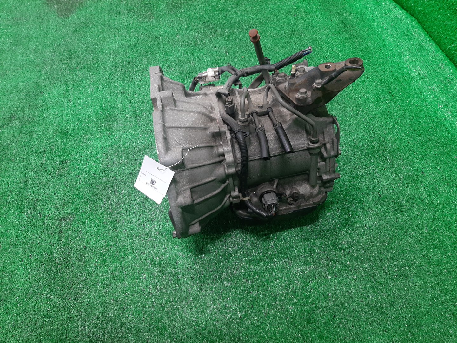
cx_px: 228
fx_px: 343
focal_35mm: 26
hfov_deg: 67.3
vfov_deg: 53.1
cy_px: 172
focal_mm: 3.93
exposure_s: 1/50
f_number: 1.7
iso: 115
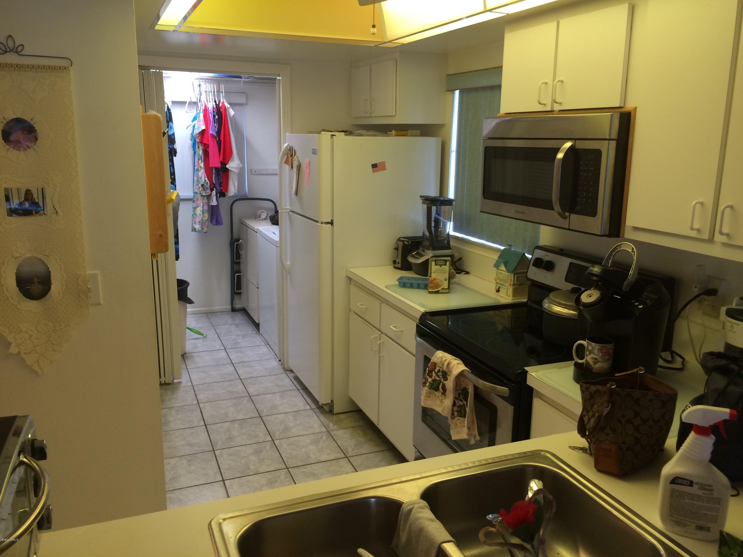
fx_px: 622
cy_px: 278
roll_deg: -1.9
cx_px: 372
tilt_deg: -14.6
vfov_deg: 48.2
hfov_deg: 61.7
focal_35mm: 29
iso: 80
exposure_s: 1/30
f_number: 2.2
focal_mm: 4.15
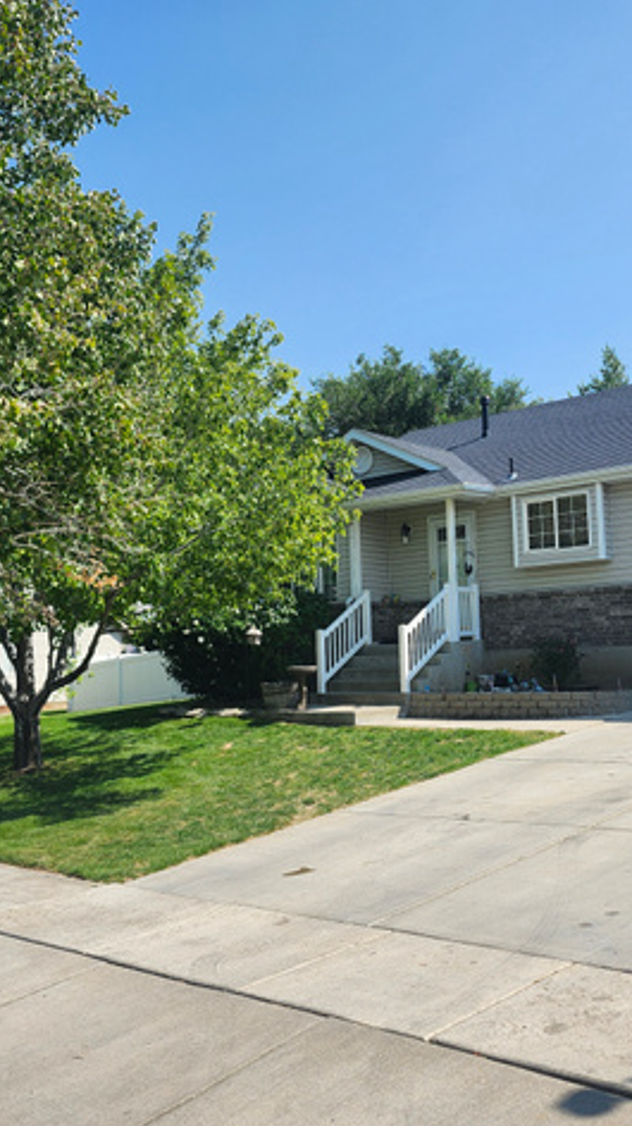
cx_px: 355
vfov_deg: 58.0
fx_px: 1014
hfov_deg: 34.6
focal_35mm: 34
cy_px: 556
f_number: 1.8
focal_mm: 5.54
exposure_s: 1/1402
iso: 25
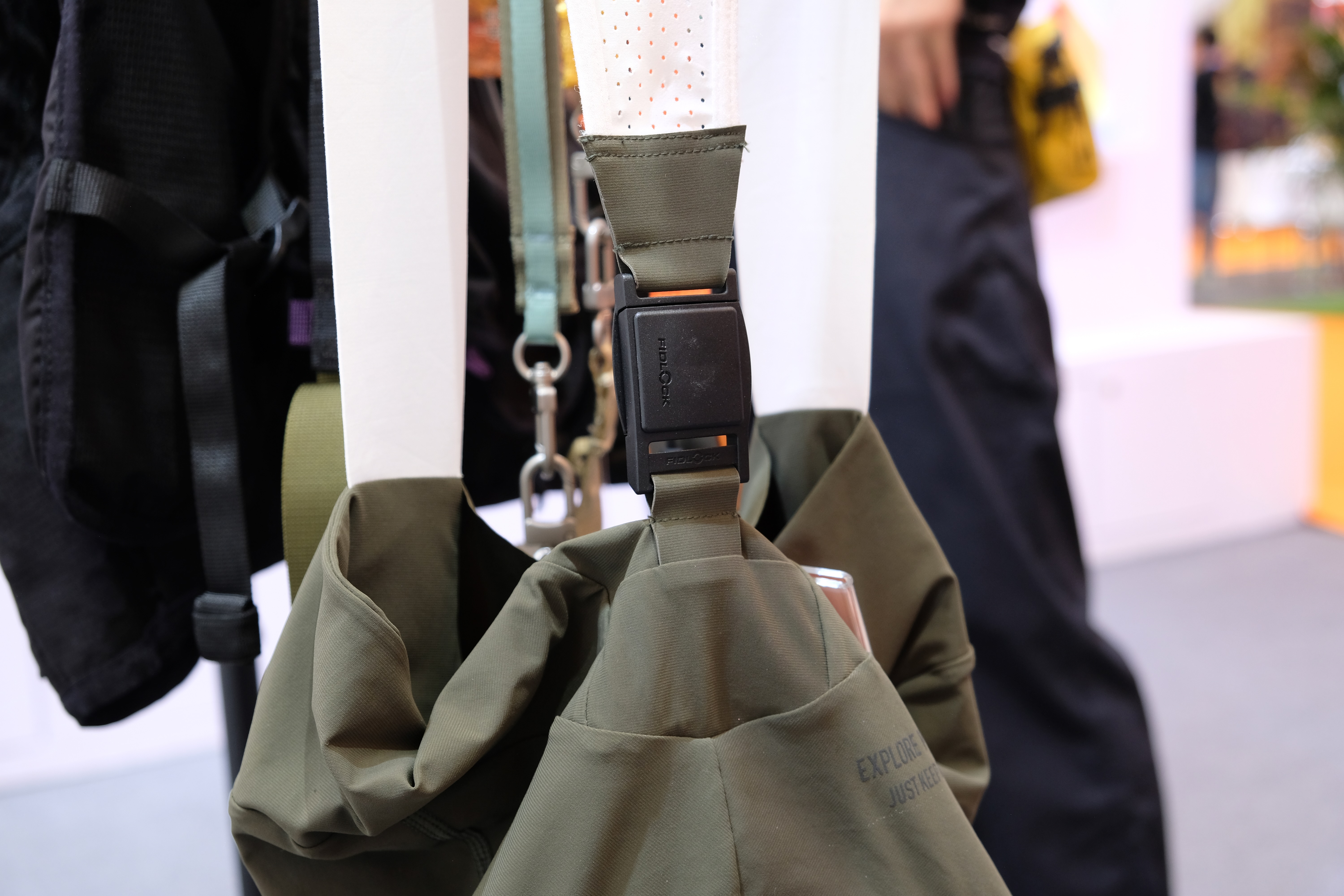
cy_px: 448
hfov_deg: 45.4
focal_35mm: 43
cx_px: 672
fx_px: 1605
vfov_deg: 31.2
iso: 500
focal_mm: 28.9
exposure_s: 1/60
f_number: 4
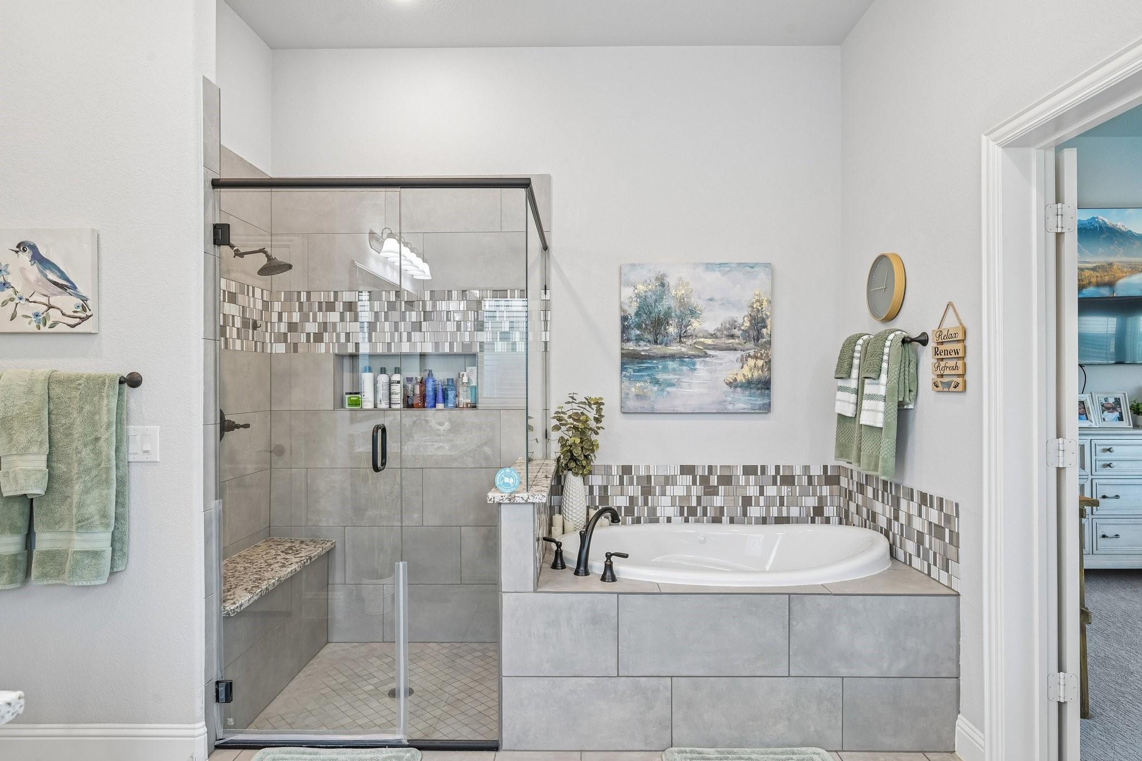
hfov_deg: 84.0
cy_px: 380
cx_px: 571
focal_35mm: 20
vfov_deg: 61.9
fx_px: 634
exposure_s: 1/20
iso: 400
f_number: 8
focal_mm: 20
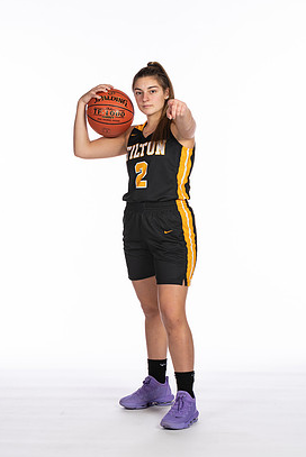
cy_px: 220
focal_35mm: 116
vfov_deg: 17.6
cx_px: 155
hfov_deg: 11.8
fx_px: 1476
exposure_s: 1/100
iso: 100
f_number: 5.6
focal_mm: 70
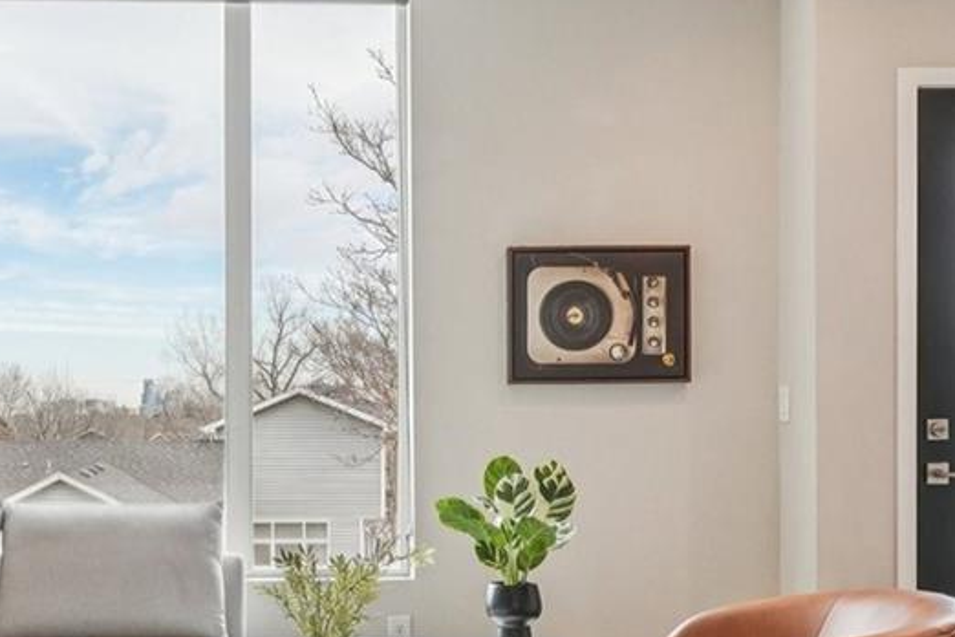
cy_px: 428
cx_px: 234
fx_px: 1340
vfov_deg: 26.6
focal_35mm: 51
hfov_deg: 38.2
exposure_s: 1/30
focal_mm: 11
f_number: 8
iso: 200
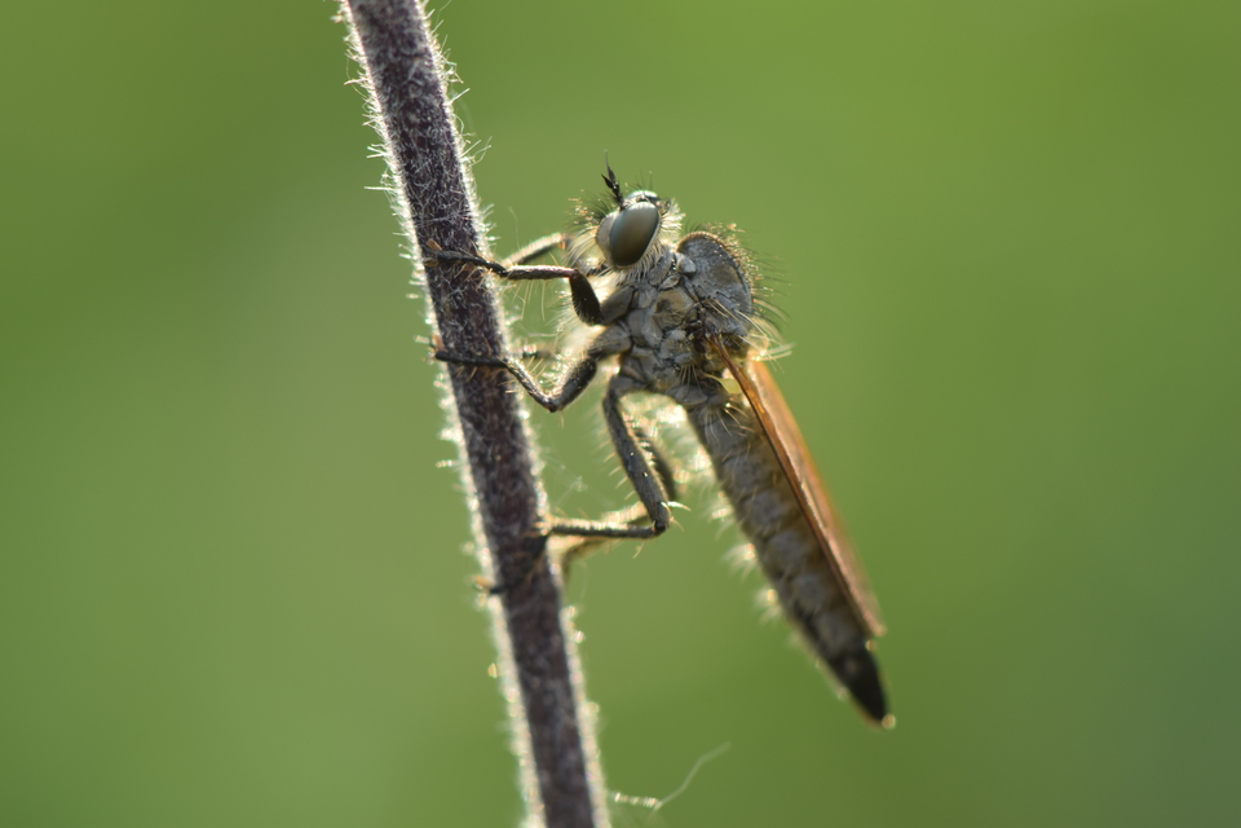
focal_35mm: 158
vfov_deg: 8.7
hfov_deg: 13.0
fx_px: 5429
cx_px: 620
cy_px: 414
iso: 100
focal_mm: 105
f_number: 9
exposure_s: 1/40
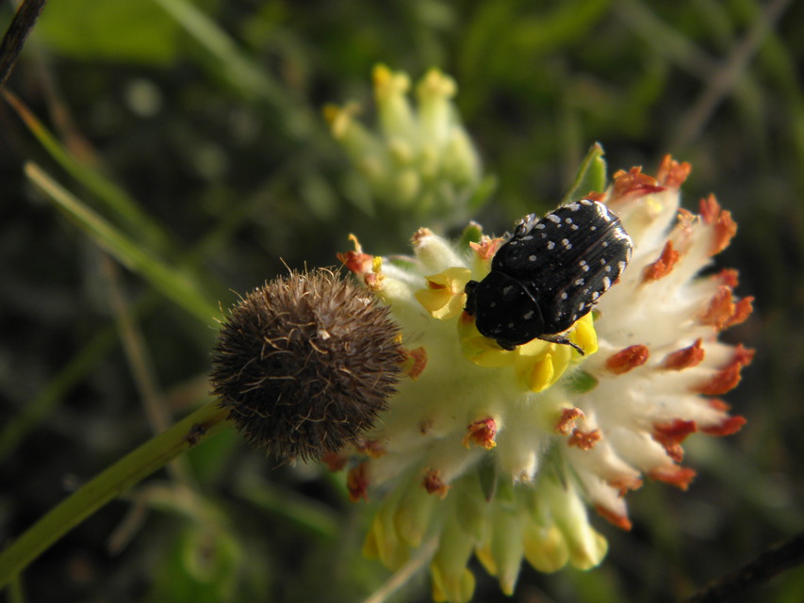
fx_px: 1858
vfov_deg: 18.4
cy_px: 302
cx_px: 402
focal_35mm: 80
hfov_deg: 24.4
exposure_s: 1/640
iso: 100
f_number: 4.4
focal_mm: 14.3
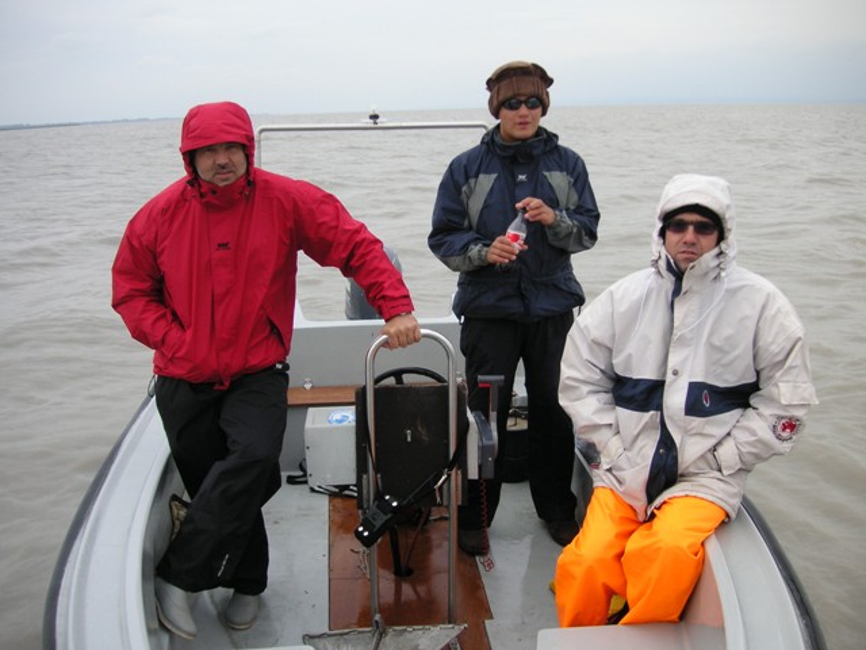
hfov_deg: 50.1
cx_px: 433
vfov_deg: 38.7
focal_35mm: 37
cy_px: 325
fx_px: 926
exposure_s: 1/500
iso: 50
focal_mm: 6.1
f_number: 2.8
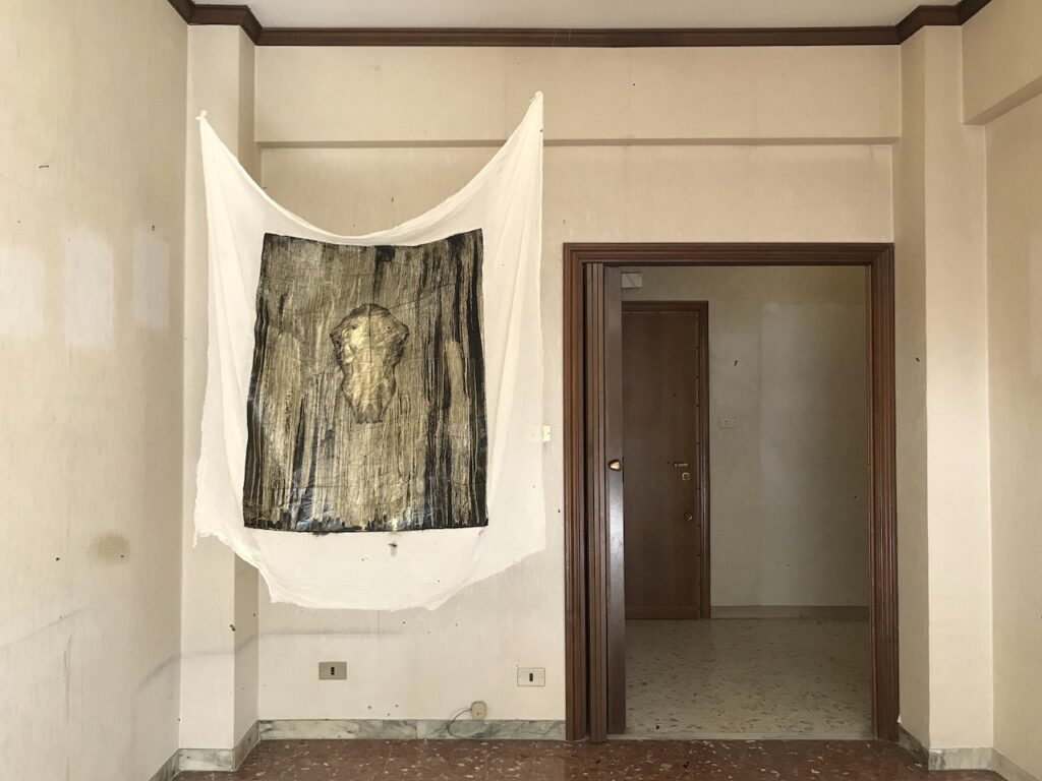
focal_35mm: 28
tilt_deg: +2.3
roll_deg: -0.7
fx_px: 843
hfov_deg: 63.4
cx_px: 521
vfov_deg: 49.7
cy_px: 390
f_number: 1.8
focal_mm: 3.99
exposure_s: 1/33
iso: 40
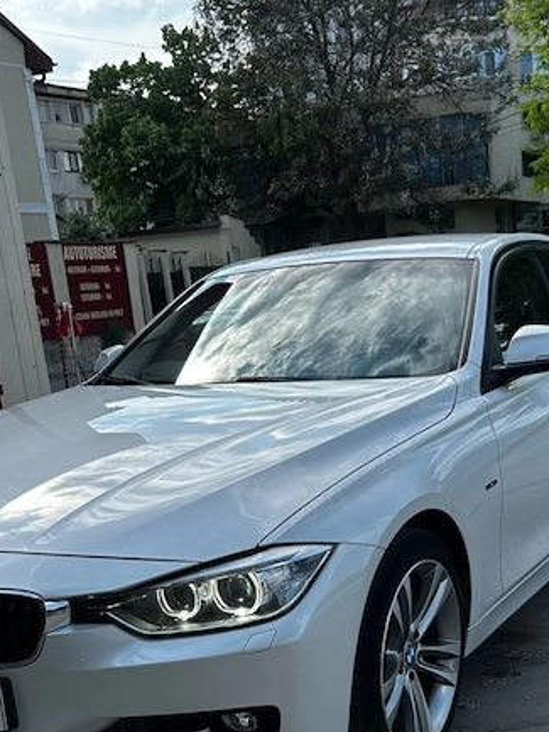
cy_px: 568
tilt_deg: -15.1
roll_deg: +5.4
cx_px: 367
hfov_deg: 30.1
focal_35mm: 48
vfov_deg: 38.4
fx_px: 1015
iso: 50
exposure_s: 1/2165
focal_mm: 5.7
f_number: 1.5
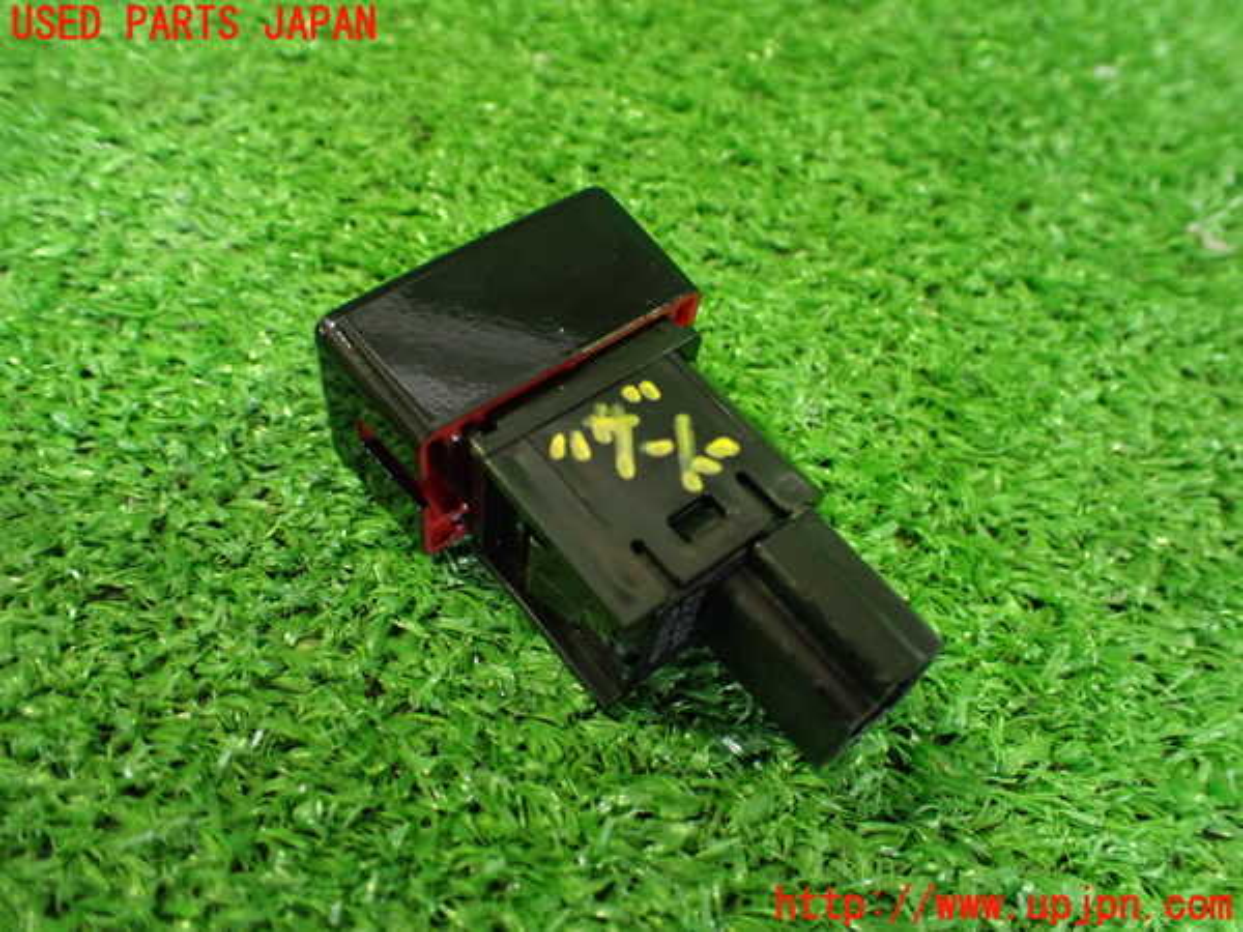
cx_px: 622
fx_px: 1077
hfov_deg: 60.0
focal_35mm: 30
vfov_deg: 46.8
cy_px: 466
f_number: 2.3
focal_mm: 5.4
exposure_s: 1/30
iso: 1000
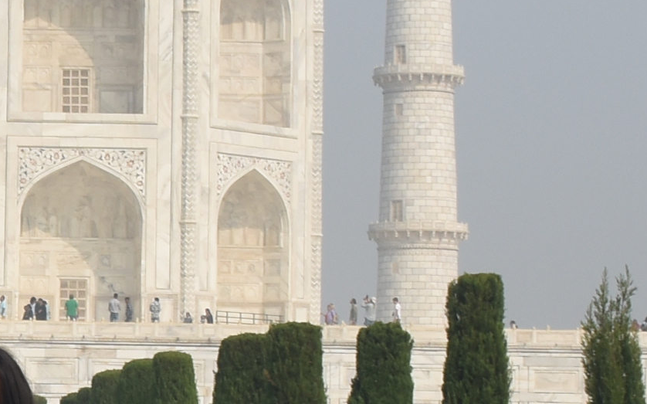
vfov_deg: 6.7
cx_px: -257
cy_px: 209
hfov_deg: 10.4
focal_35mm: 197
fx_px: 3472
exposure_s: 1/200
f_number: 9
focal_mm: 24
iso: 125
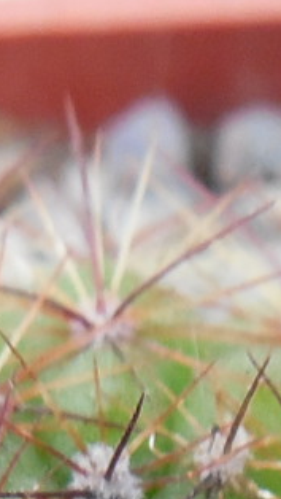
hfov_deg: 7.1
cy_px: 887
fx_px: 2275
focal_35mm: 172
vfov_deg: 11.6
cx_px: 117
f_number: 3.6
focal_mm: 5.6
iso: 400
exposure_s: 1/15
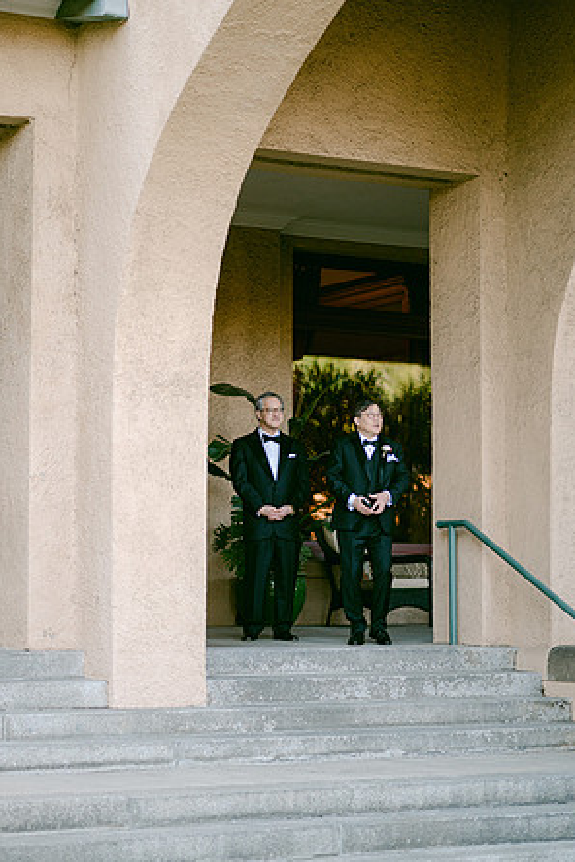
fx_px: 2060
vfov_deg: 23.6
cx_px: 288
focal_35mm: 86
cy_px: 435
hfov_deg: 15.9
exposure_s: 1/800
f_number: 2
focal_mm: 85
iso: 1000
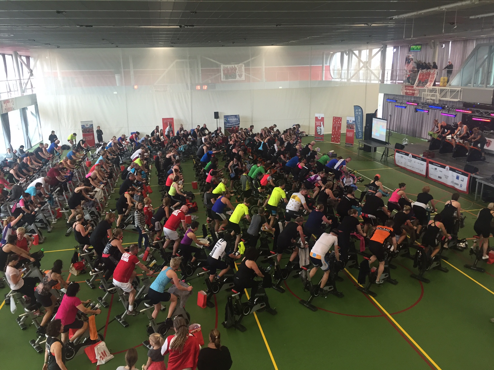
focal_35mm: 29
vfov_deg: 48.2
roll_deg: +0.8
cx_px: 247
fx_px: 414
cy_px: 185
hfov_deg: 61.7
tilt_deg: -15.6
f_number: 2.2
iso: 64
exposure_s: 1/33
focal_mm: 4.15
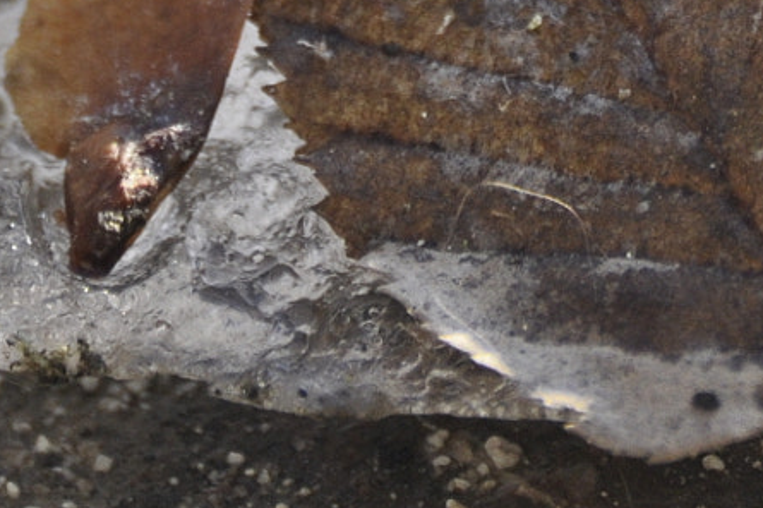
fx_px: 43839
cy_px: -204
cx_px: 487
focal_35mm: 2070
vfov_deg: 0.7
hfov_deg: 1.0
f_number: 5.6
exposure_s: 1/1000
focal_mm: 300
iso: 560
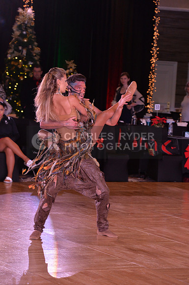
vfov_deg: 15.2
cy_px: 142
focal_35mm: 135
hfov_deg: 10.1
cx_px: 94
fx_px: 1066
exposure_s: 1/250
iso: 2000
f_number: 6.3
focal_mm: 135
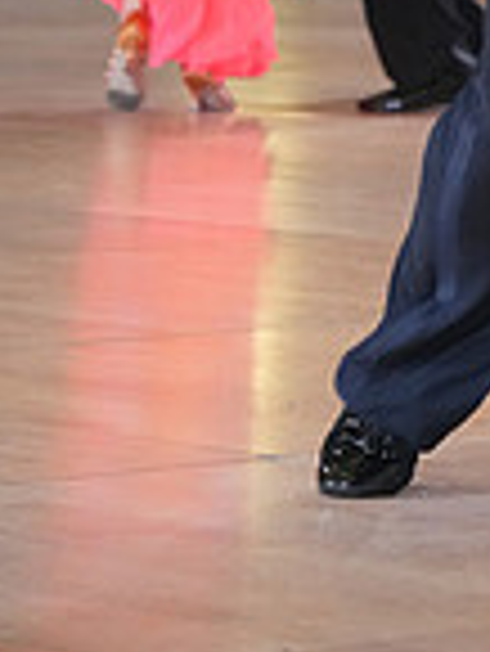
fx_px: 5277
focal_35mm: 280
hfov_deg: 5.3
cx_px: 829
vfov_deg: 6.9
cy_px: -490
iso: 4000
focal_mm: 73
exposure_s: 1/500
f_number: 4
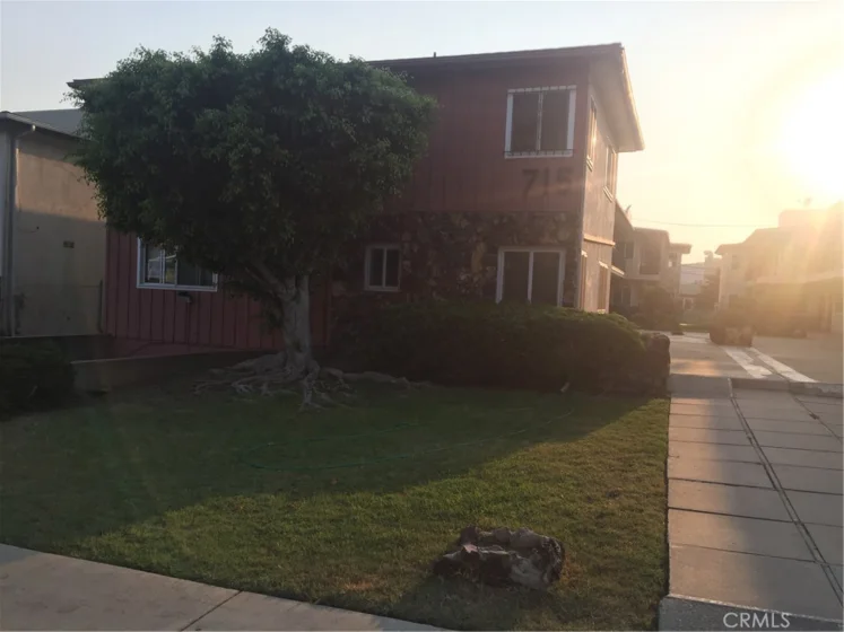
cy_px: 316
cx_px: 422
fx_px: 707
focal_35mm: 29
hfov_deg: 61.7
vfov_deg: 48.2
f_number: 2.2
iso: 32
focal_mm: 4.15
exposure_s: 1/775
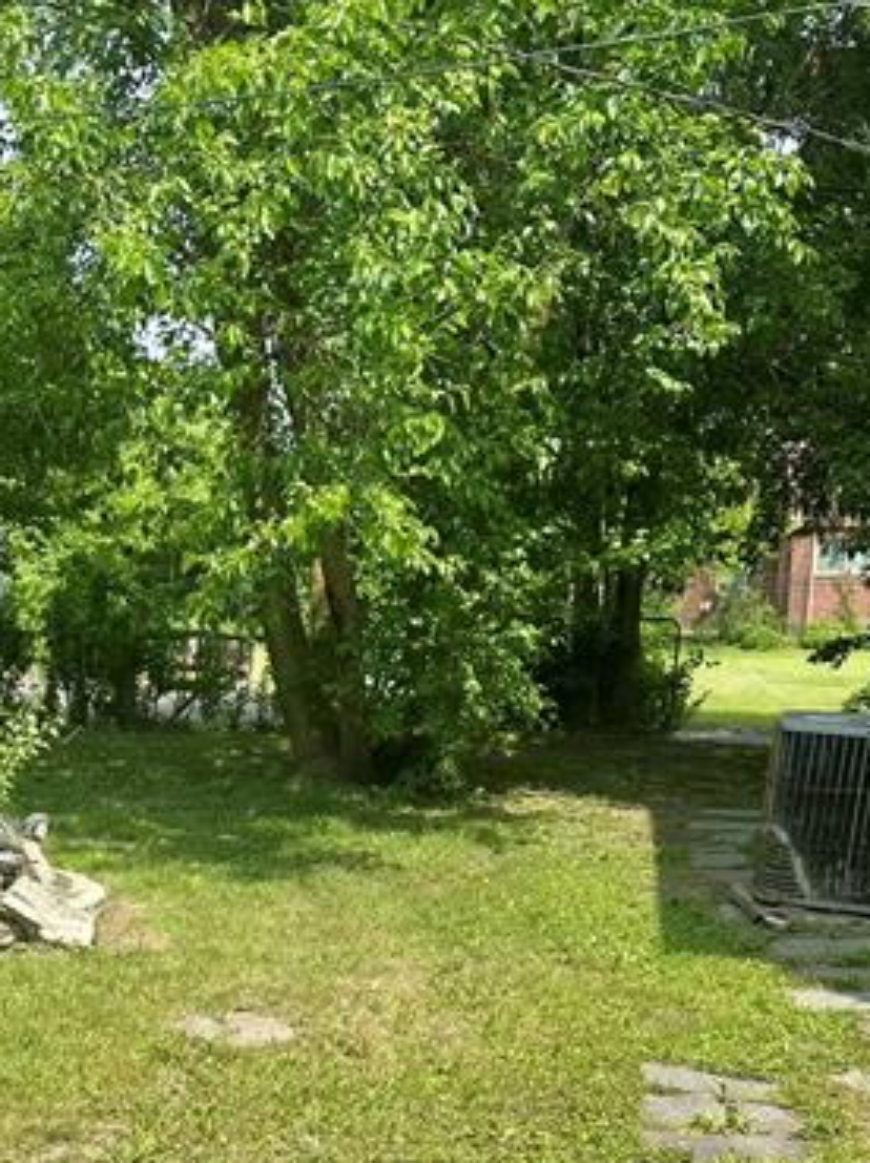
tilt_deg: -13.7
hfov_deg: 28.5
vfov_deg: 36.3
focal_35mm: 50
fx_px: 1678
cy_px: 1009
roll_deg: -0.4
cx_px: 186
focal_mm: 6.86
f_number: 1.78
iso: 80
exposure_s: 1/2299
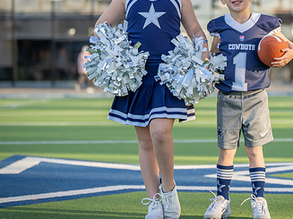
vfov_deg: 9.3
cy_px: 58
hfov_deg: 12.3
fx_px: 1354
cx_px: 226
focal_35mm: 160
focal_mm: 87
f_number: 2.8
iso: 100
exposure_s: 1/320
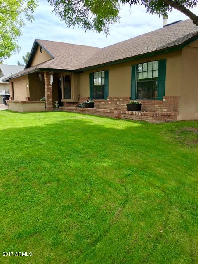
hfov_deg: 48.2
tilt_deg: -7.8
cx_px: 99
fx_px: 221
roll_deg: -0.6
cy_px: 132
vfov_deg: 61.7
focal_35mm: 29
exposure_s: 1/680
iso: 25
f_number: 2.2
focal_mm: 4.15
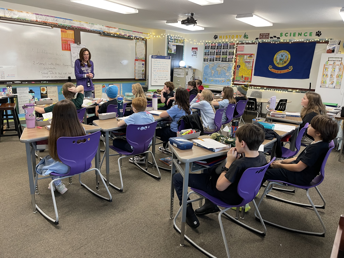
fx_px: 248
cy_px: 129
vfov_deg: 54.9
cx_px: 172
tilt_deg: -14.6
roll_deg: -1.0
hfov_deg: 69.4
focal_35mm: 25
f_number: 1.6
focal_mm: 5.1
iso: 160
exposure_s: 1/60
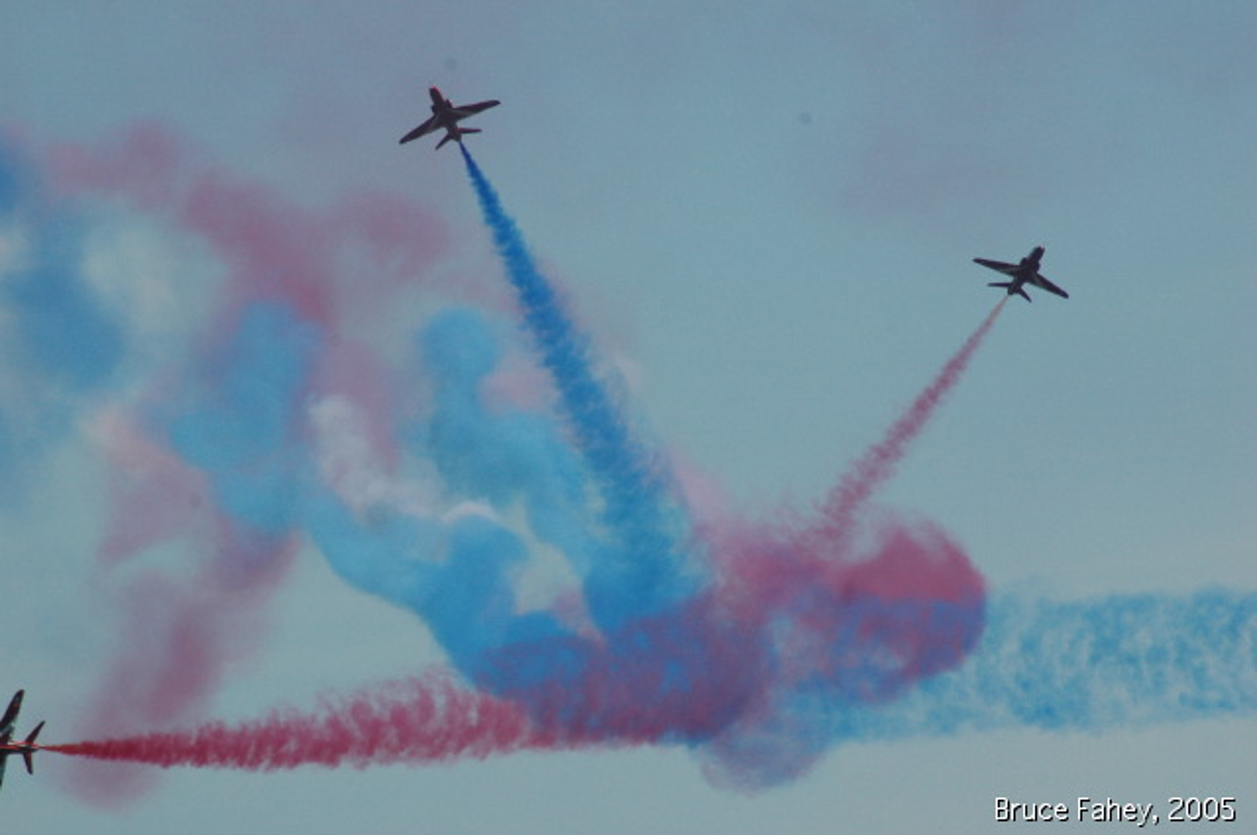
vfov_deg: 3.0
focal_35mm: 450
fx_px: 15692
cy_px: 418
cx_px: 628
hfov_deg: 4.6
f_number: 8
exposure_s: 1/4000
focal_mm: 300
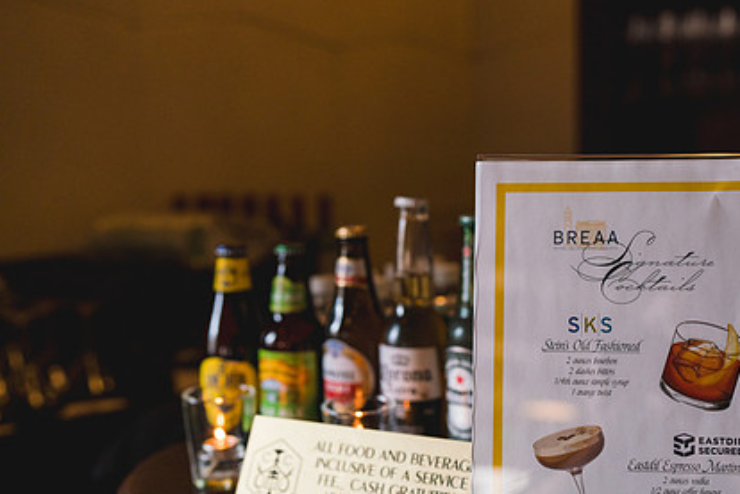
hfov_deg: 39.8
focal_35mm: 49
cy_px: 294
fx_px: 1007
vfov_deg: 27.5
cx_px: 506
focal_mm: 35
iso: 640
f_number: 2.2
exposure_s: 1/250
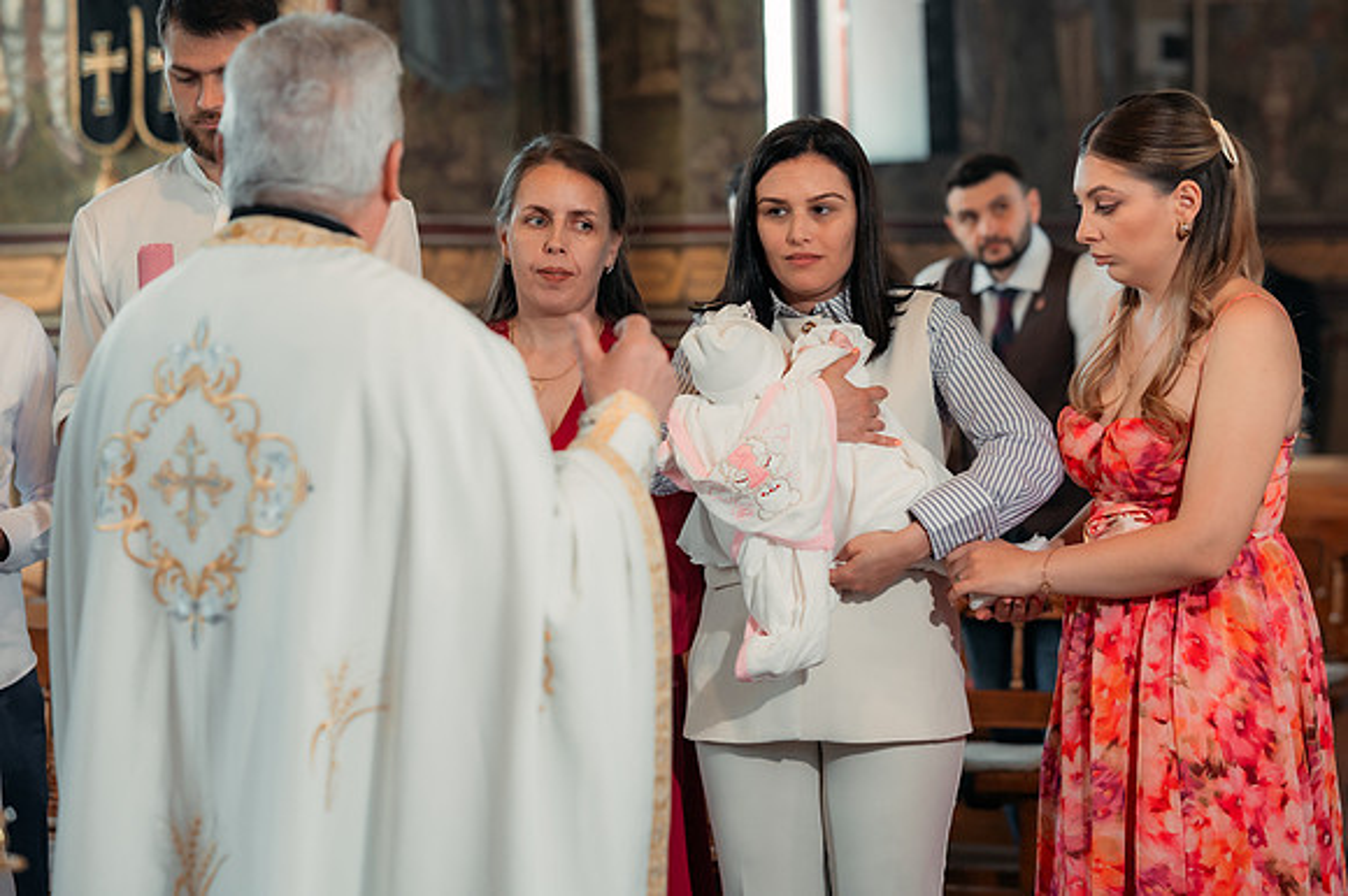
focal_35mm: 95
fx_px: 3543
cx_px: 751
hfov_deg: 21.5
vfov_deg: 14.4
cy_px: 462
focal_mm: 85
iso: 1600
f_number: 2.8
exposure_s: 1/250
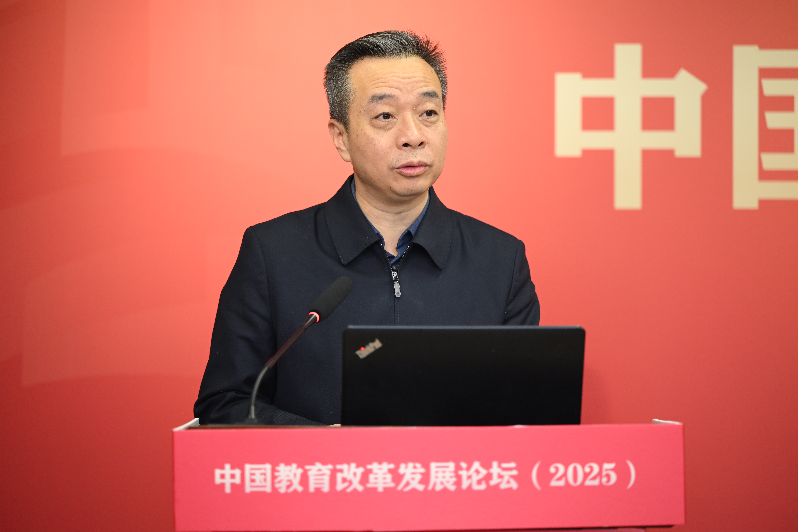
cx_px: 396
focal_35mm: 136
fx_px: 3015
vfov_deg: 10.1
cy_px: 266
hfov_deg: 15.1
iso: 1250
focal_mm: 135
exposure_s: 1/100
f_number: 2.8
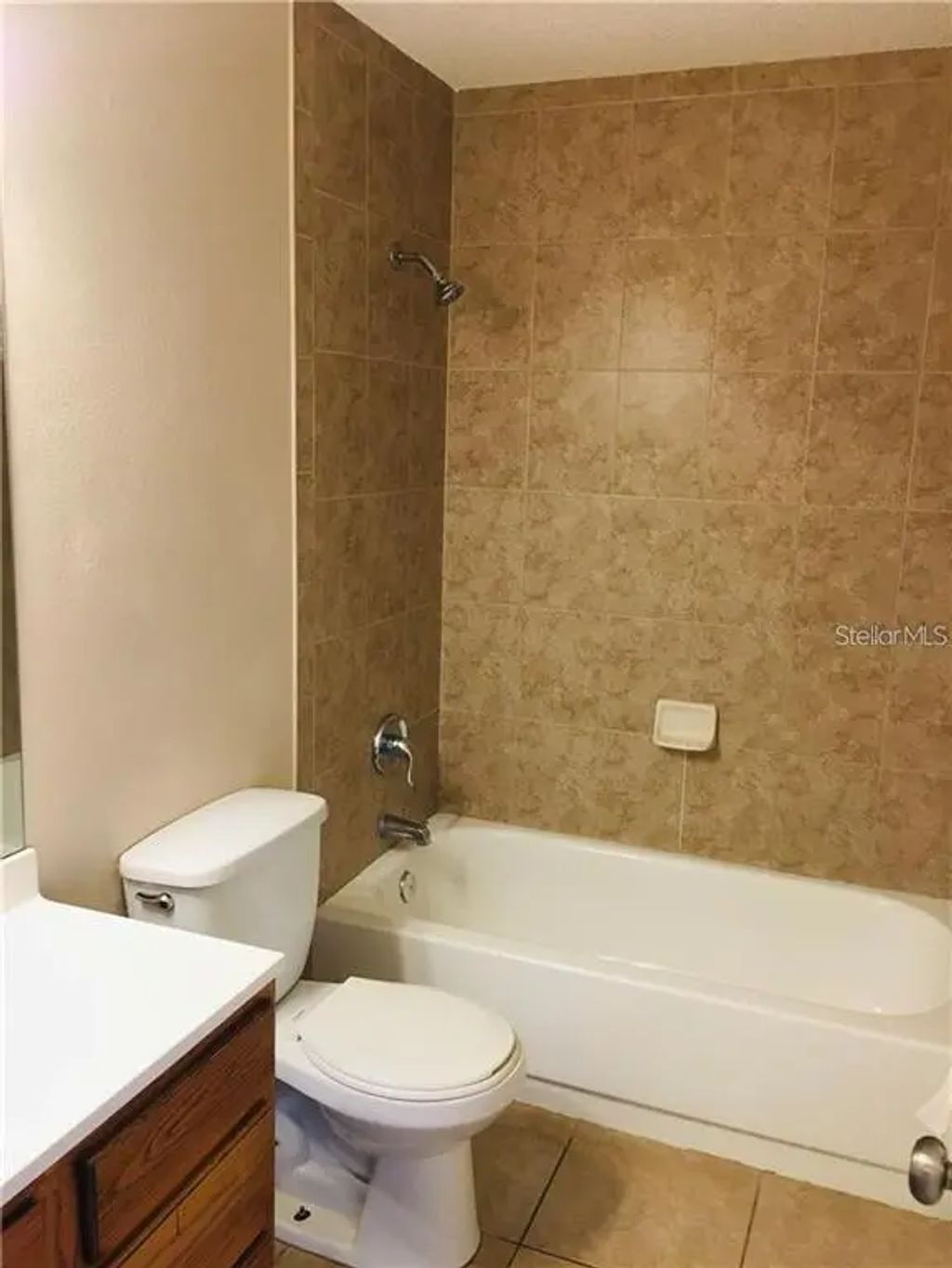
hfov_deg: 48.2
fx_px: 1063
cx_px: 476
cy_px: 634
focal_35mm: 29
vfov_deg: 61.7
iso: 40
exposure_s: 1/15
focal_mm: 4.15
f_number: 2.2
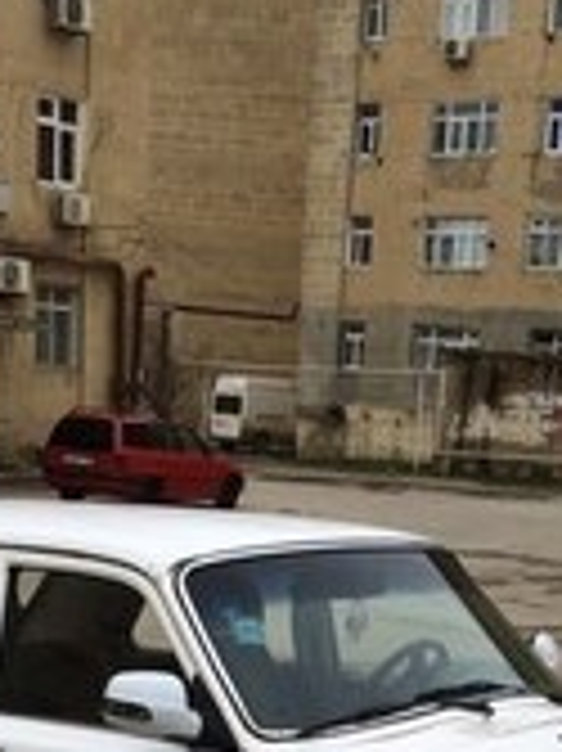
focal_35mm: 86
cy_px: 1018
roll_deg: -3.1
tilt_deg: -19.7
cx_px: 274
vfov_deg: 20.5
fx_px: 1864
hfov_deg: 17.1
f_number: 2.2
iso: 32
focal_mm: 4.15
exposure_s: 1/820
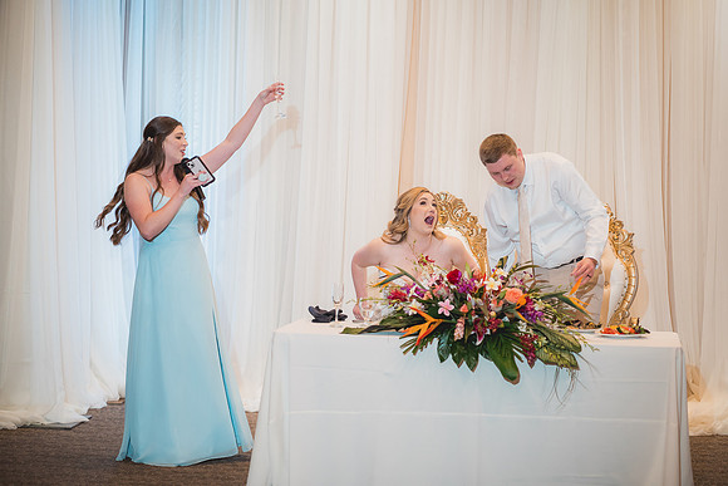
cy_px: 243
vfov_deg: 16.1
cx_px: 364
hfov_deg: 23.9
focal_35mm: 85
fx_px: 1719
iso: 1250
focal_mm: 85
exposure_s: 1/320
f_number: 2.2
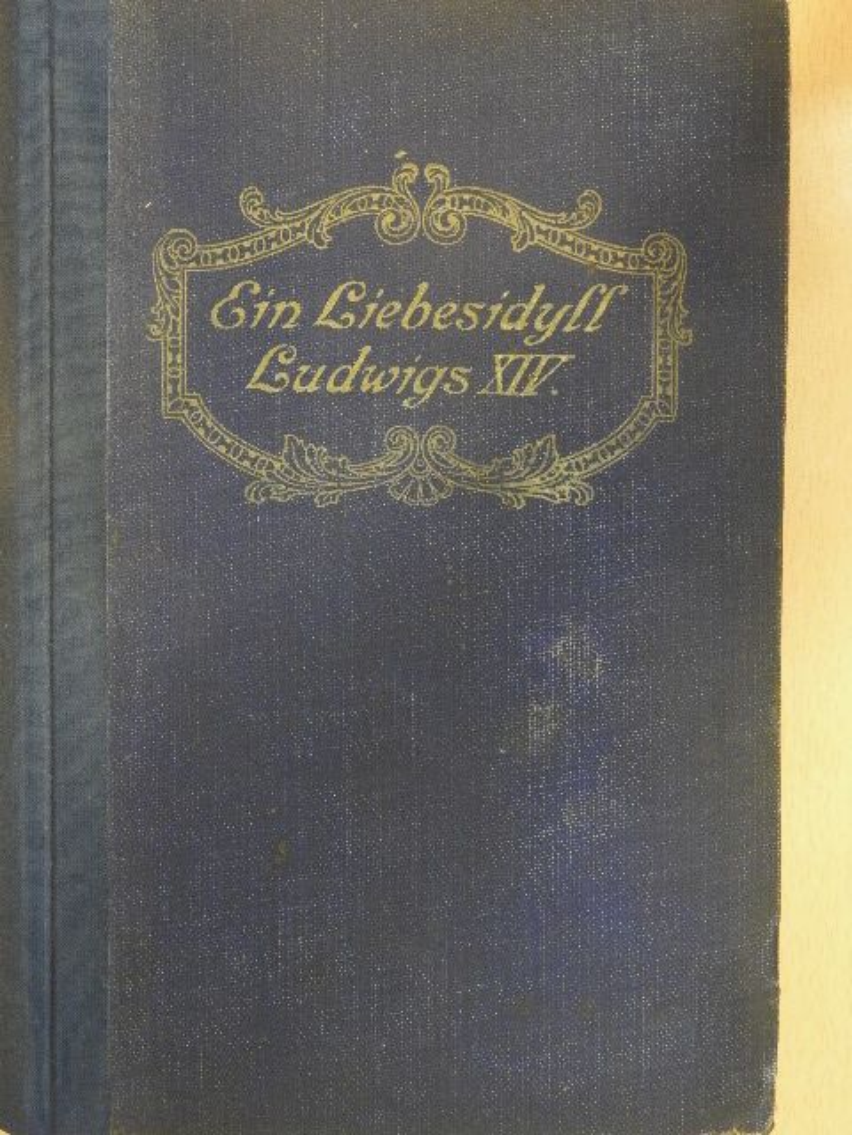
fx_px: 1641
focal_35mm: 50
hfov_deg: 29.1
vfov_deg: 38.2
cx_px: 426
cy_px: 568
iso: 720
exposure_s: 1/8
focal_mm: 9
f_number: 4
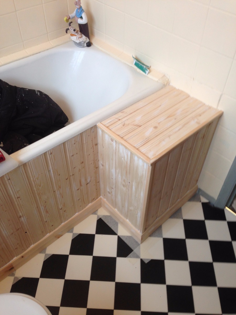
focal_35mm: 33
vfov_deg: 55.4
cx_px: 118
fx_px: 300
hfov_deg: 42.9
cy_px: 158
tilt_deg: -45.0
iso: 50
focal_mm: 4.12
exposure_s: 1/24
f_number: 2.4
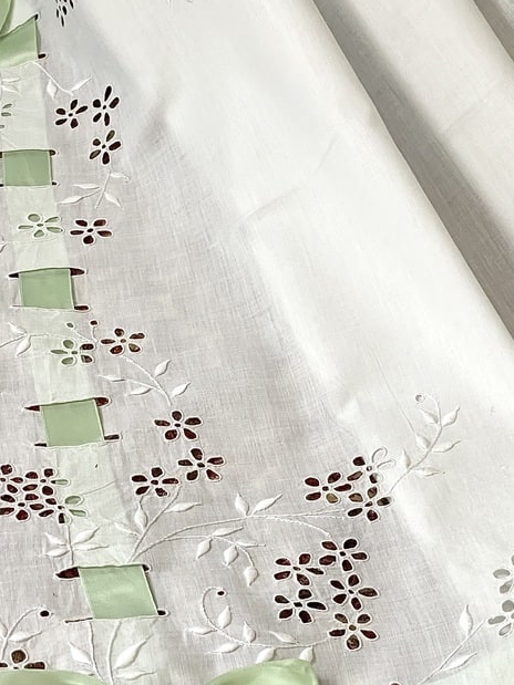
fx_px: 1703
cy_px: 356
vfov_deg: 22.8
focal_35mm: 86
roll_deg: -1.9
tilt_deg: -42.0
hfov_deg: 17.1
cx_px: 345
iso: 200
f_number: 2
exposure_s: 1/65
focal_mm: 6
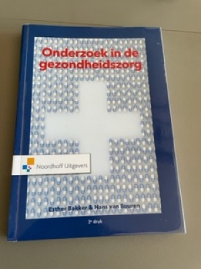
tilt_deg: -76.3
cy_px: 134
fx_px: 201
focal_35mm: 26
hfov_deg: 53.1
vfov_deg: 67.3
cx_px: 100
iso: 125
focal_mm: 4.2
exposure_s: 1/61
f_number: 1.6
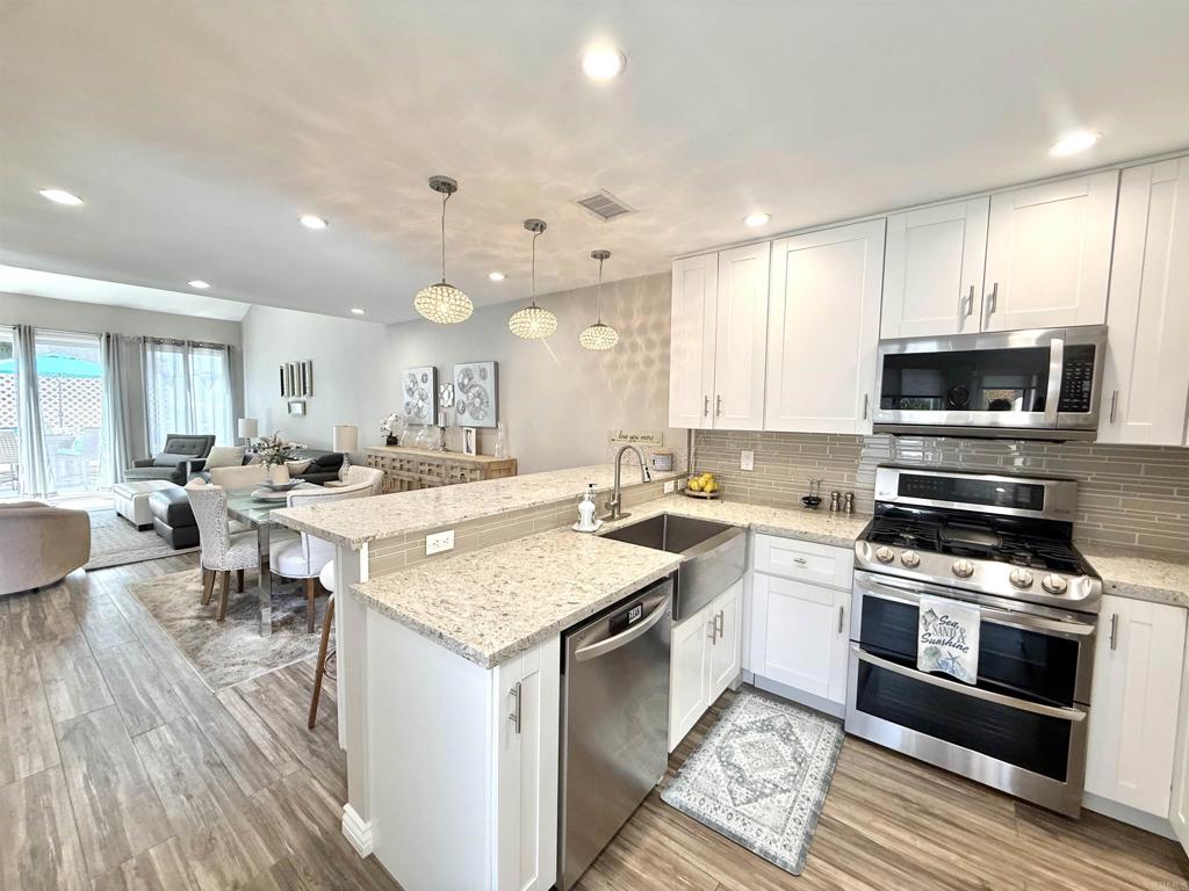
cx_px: 594
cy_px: 446
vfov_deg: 85.7
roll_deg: -1.2
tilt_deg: -3.7
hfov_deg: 102.1
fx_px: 481
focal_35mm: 14
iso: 125
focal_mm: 2.22
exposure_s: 1/120
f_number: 2.2
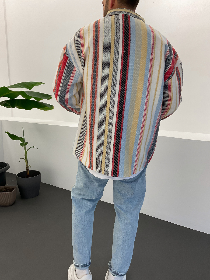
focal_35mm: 29
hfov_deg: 48.2
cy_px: 140
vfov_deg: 61.7
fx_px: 235
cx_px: 105
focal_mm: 3
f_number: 1.8
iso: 50
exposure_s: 1/100
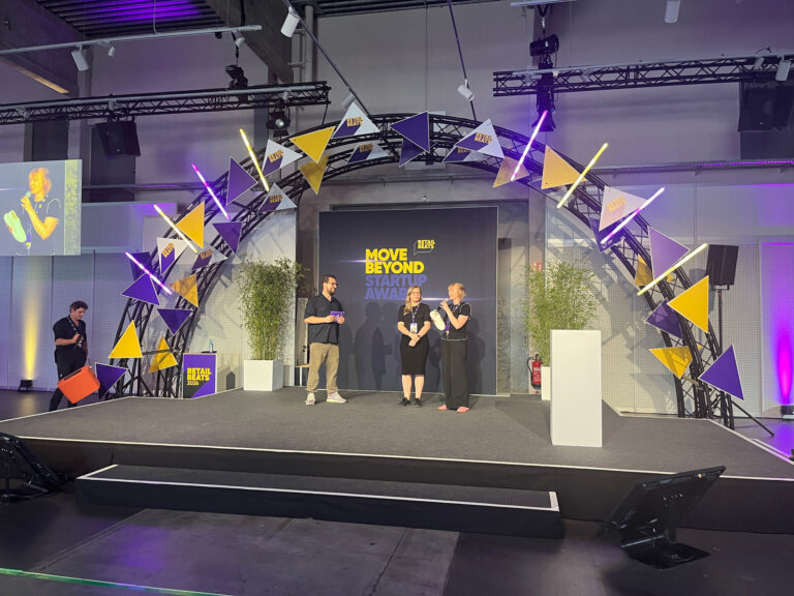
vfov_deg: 53.1
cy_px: 298
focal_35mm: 26
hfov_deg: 67.3
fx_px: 596
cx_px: 397
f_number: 1.6
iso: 250
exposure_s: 1/59
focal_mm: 5.1
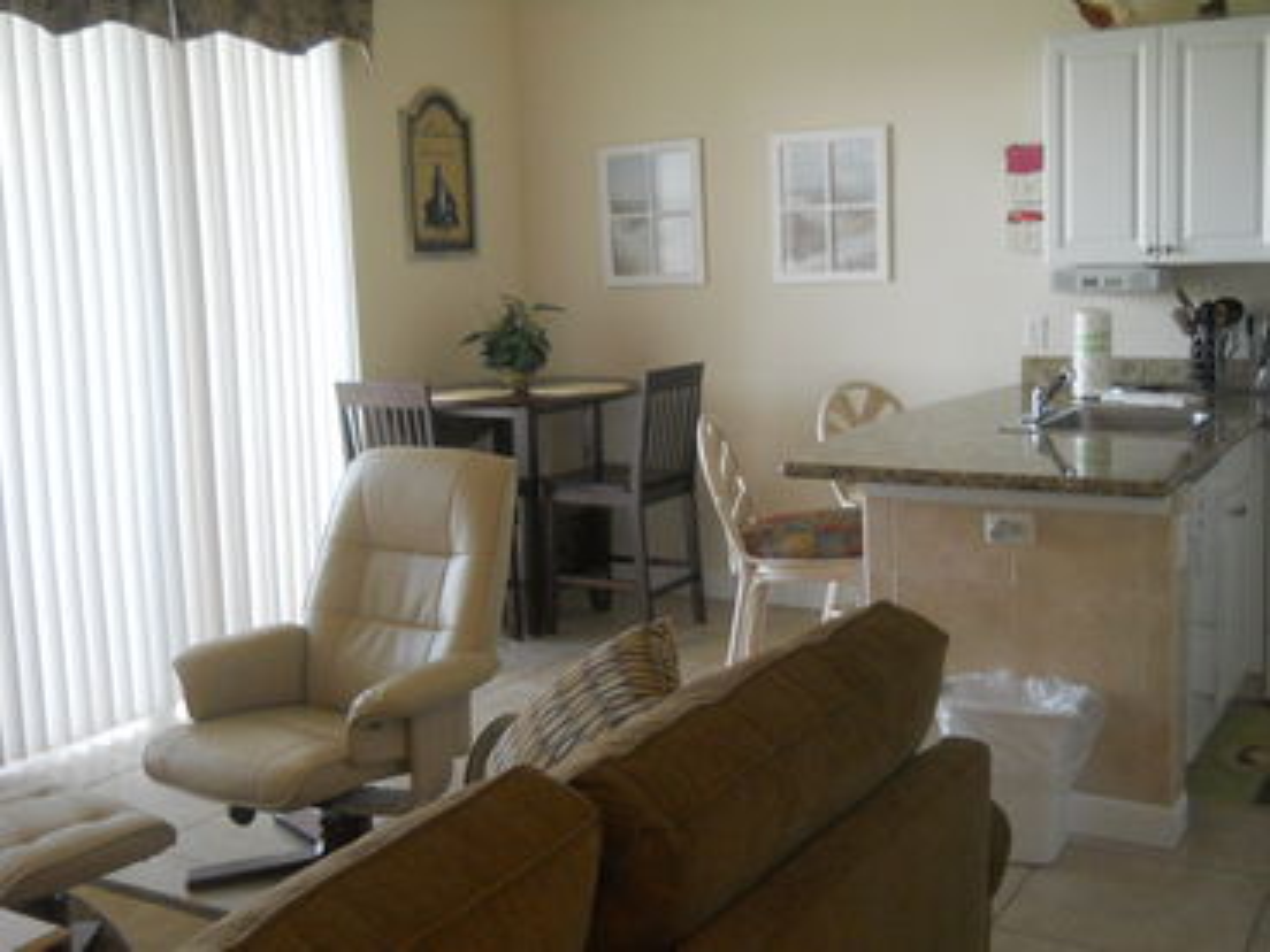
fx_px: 1504
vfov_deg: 35.1
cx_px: 635
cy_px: 476
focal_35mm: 41
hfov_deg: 45.8
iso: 400
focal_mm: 6.72
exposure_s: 1/80
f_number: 3.1
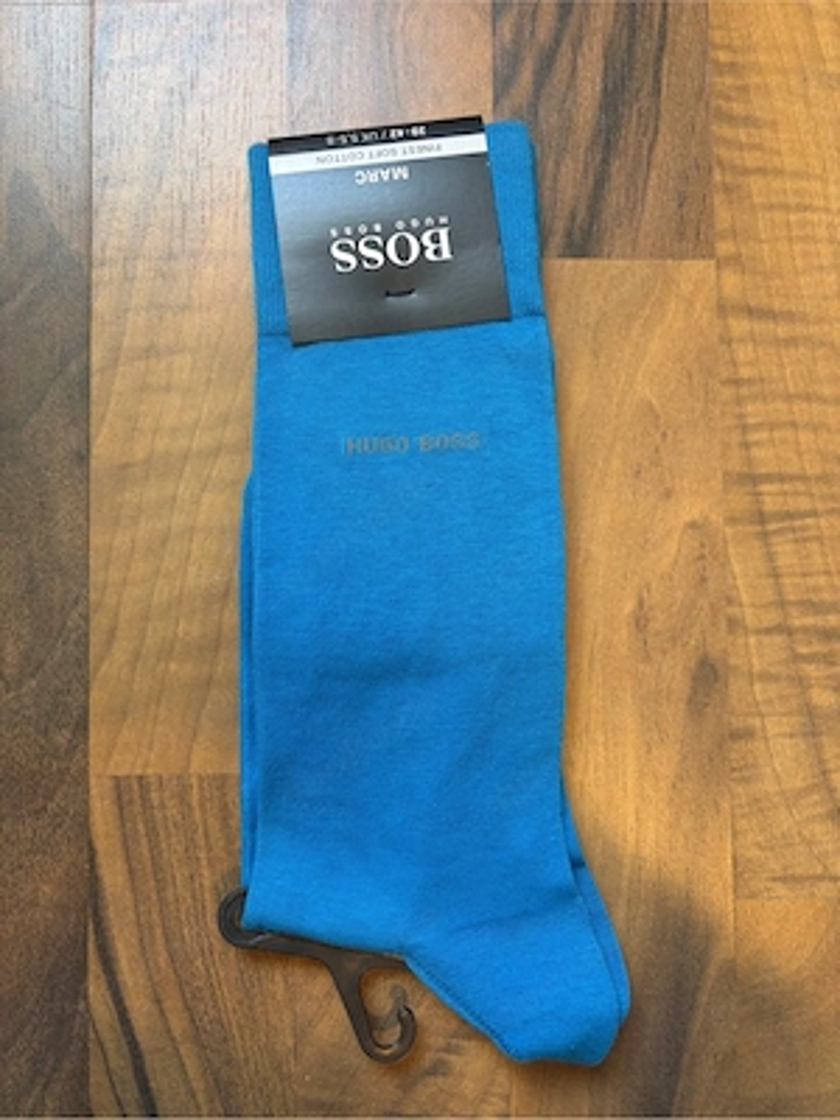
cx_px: 420
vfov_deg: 67.3
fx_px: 841
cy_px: 560
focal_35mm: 26
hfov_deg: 53.1
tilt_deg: -86.2
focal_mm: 5.96
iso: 80
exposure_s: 1/50
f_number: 1.6
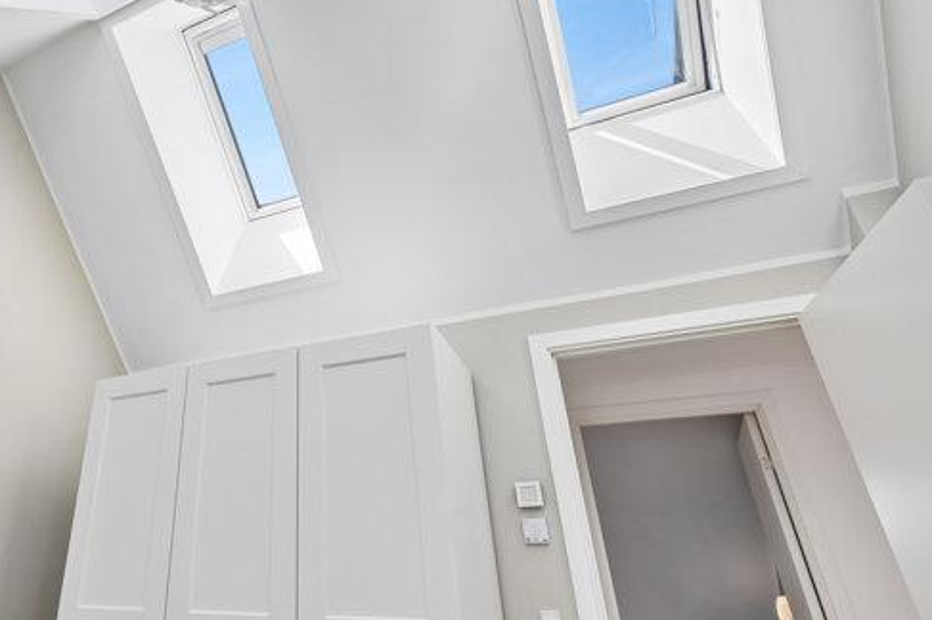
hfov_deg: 72.8
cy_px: 273
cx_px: 279
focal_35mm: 23
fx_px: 595
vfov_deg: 54.9
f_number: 8
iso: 200
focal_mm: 14
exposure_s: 1/80
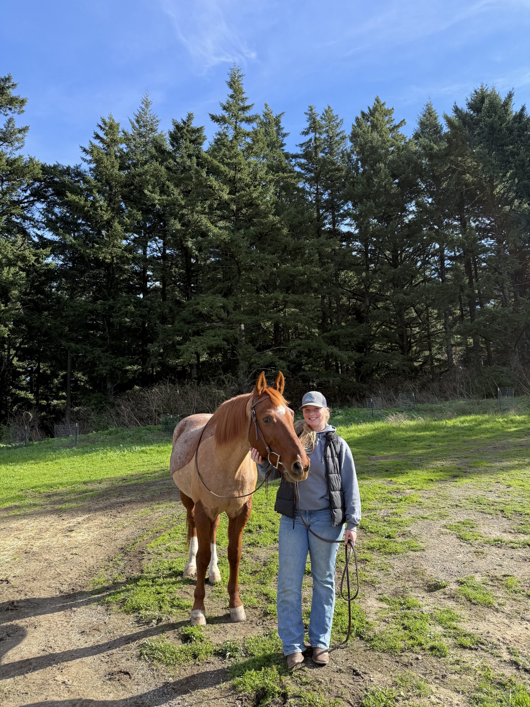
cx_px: 265
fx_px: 490
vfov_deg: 71.6
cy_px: 354
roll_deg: +0.4
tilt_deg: +9.6
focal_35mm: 24
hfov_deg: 56.8
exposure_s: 1/1493
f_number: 1.78
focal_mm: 6.76
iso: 80
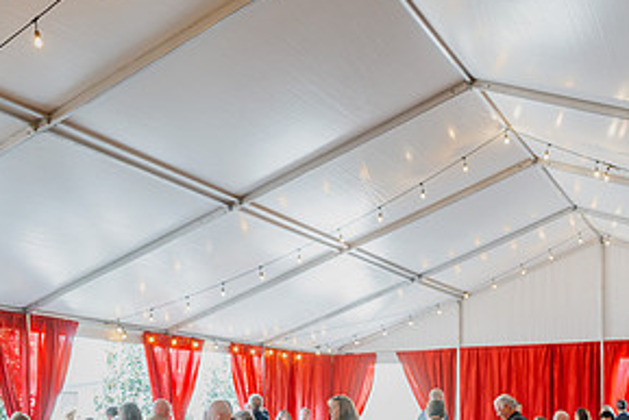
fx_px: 874
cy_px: 408
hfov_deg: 39.3
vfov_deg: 25.8
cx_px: 396
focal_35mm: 50
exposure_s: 1/80
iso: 1000
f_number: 2.8
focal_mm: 24
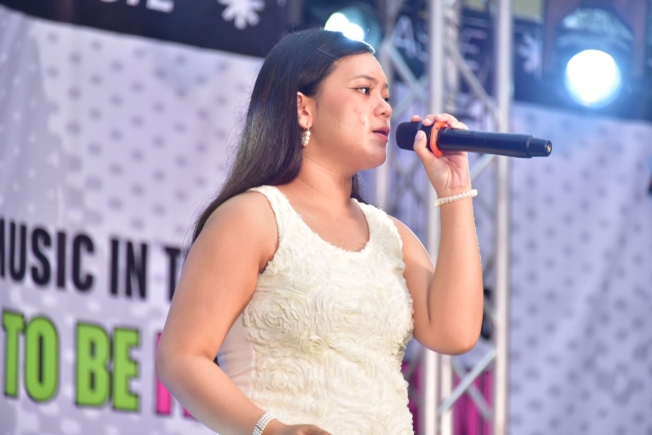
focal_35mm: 250
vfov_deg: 5.5
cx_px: 326
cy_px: 218
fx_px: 4529
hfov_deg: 8.2
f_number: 5.6
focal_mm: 250
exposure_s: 1/200
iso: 1000
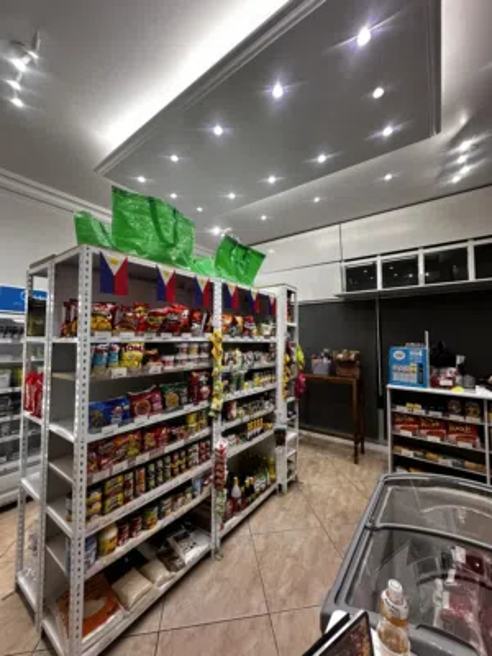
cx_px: 246
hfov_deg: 85.7
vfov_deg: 102.1
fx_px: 265
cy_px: 328
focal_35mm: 14
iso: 160
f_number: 2.2
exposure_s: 1/100
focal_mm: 2.22
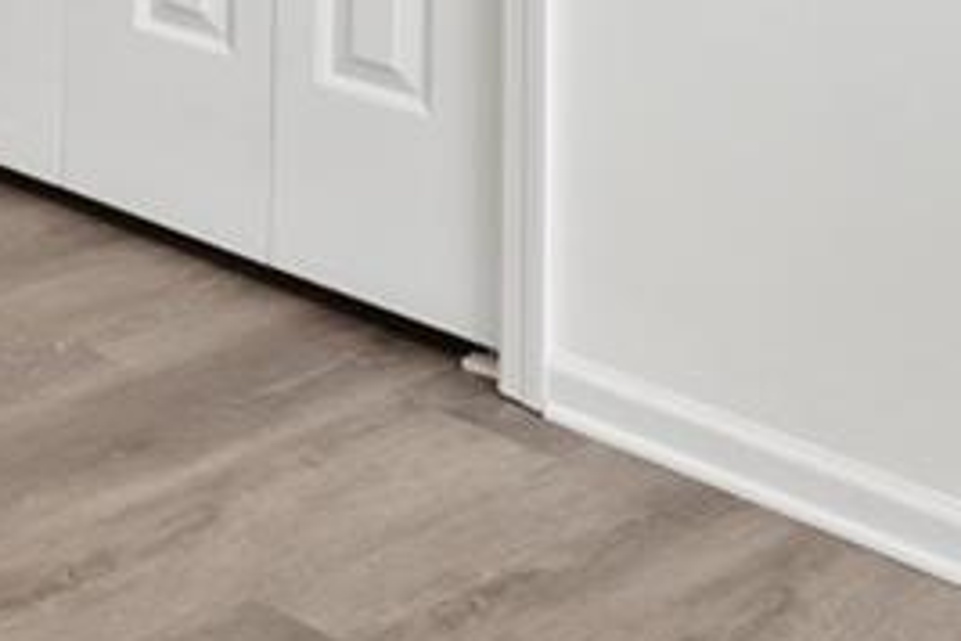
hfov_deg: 17.6
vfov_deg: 13.5
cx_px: -939
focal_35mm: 84
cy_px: -706
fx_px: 2242
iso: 400
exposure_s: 1/25
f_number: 8
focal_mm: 14
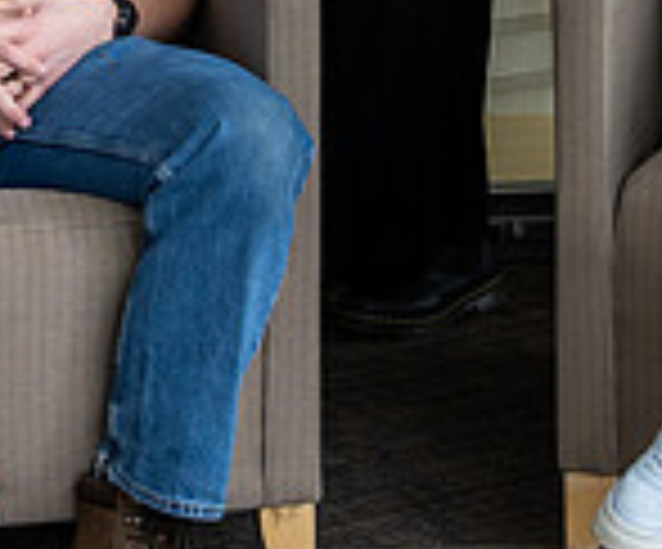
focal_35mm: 195
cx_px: 320
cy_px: -566
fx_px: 3877
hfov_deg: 9.8
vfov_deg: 7.7
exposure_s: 1/125
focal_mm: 29
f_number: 5
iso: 250
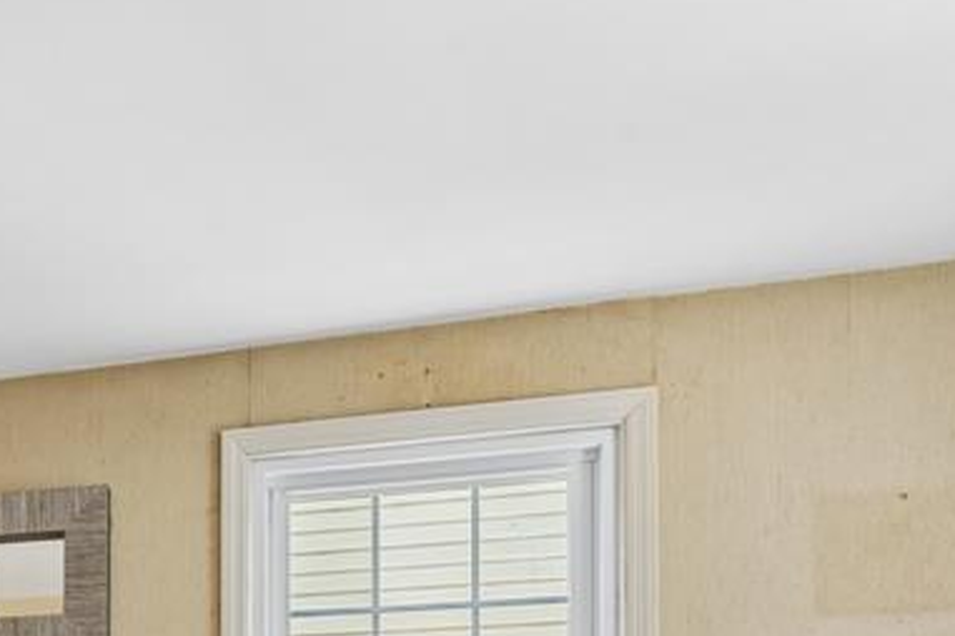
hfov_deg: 37.9
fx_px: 1141
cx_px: -95
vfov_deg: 26.6
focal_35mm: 43
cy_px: 816
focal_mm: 16
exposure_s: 1/20
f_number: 8
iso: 400
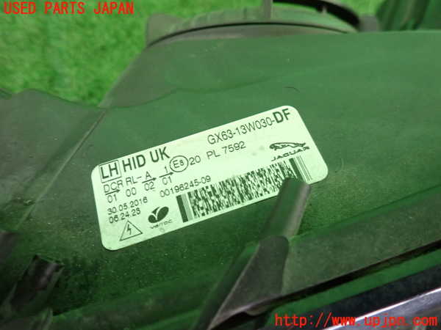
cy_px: 165
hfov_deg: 69.4
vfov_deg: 54.9
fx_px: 318
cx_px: 220
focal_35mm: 25
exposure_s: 1/30
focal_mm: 4.5
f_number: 2
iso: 400
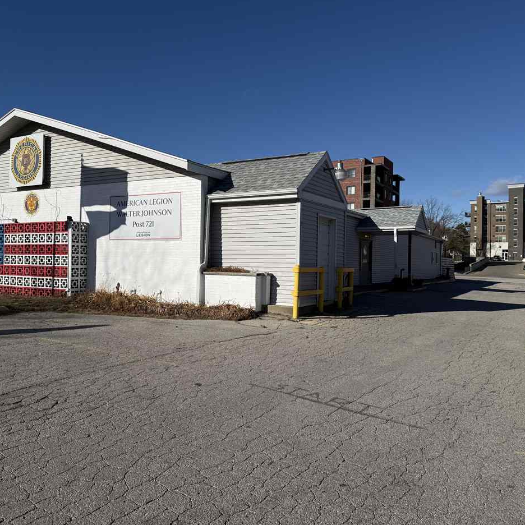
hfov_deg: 55.2
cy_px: 257
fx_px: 498
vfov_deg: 55.6
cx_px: 210
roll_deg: -0.5
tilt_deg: +0.2
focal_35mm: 29
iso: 80
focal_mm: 6.76
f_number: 1.78
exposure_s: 1/11905
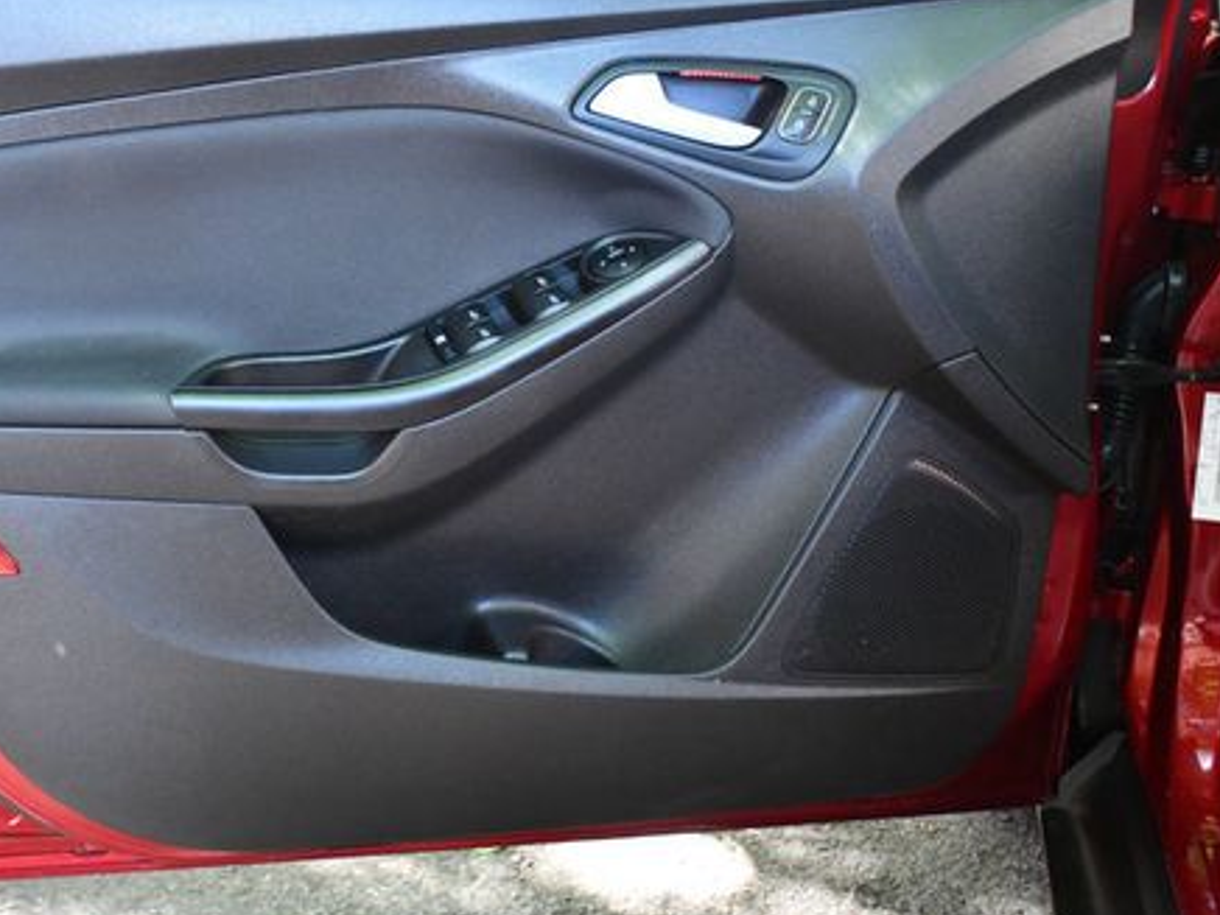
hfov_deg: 34.7
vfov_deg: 26.5
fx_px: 1938
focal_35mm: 55
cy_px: 386
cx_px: 445
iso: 3200
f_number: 4
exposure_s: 1/100
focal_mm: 26
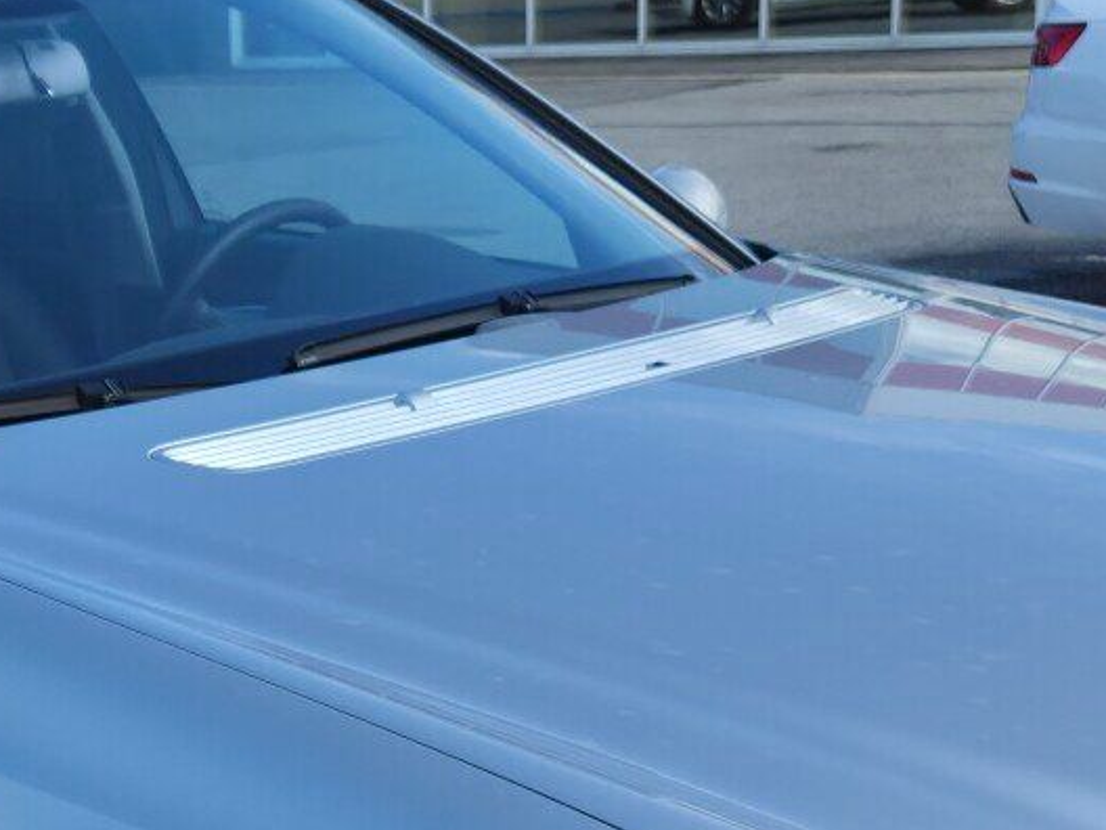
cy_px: 888
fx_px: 2716
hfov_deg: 22.4
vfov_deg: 16.9
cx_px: 103
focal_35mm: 85
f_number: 1.8
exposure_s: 1/2079
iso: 50
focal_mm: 5.4
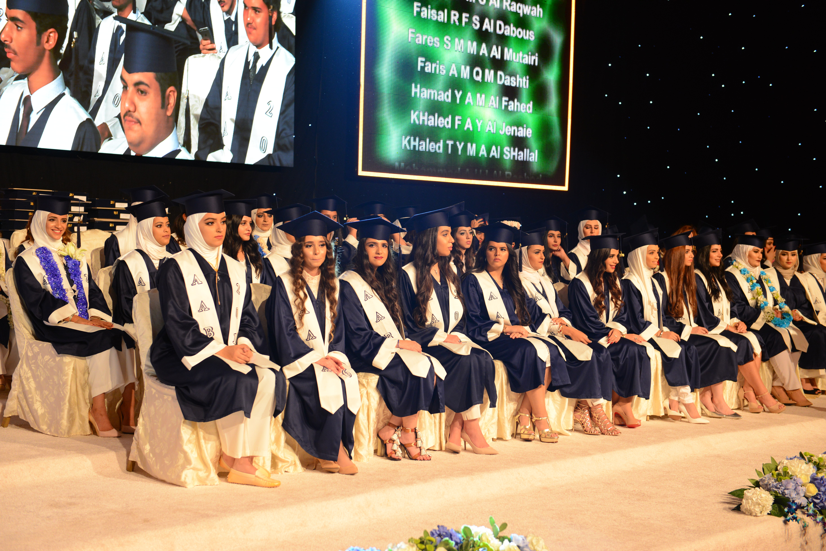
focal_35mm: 52
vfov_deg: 26.0
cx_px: 413
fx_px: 1193
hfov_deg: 38.2
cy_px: 276
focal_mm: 52
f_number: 3.5
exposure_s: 1/100
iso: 1000
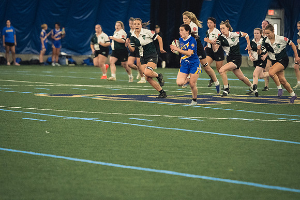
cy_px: 100
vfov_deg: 5.6
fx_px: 2057
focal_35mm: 247
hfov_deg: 8.3
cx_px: 150
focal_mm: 165
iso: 10000
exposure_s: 1/500
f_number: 2.8
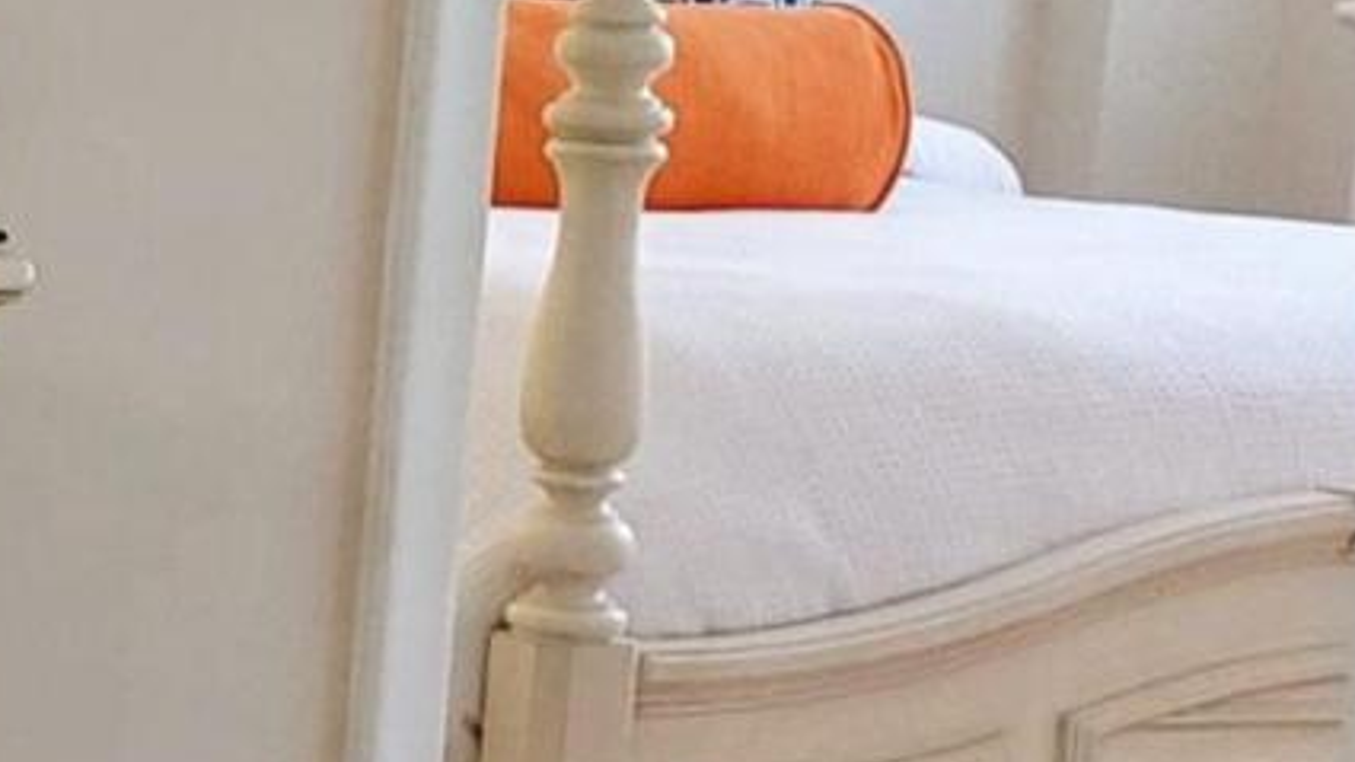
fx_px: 6359
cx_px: -1218
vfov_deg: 6.8
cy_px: 622
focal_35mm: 177
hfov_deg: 11.2
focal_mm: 5.23
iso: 250
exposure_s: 1/60
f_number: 1.8
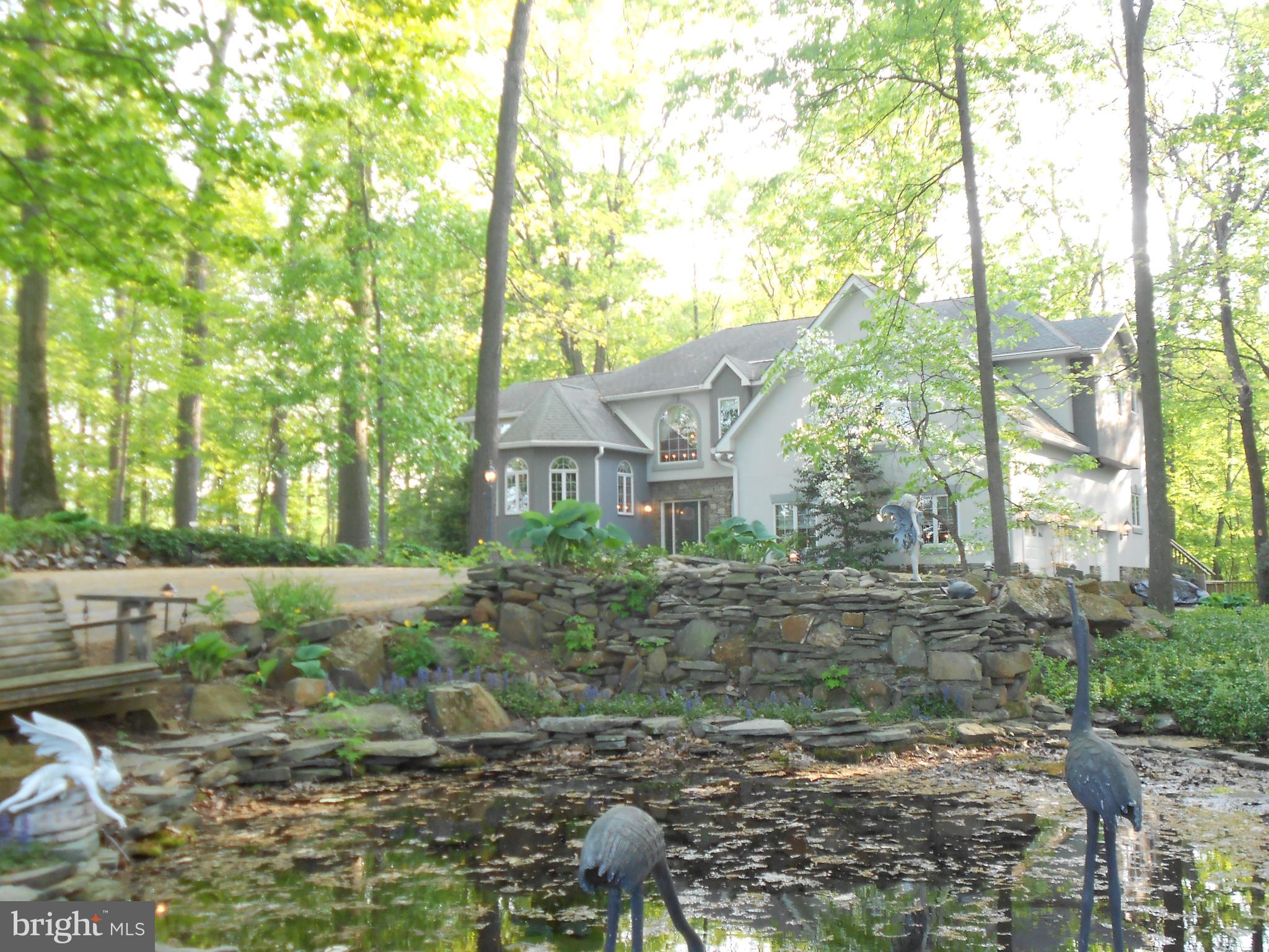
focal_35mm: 37
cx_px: 634
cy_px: 476
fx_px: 1356
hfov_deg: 50.1
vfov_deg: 38.7
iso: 160
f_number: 3.9
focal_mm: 6.7
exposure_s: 1/30
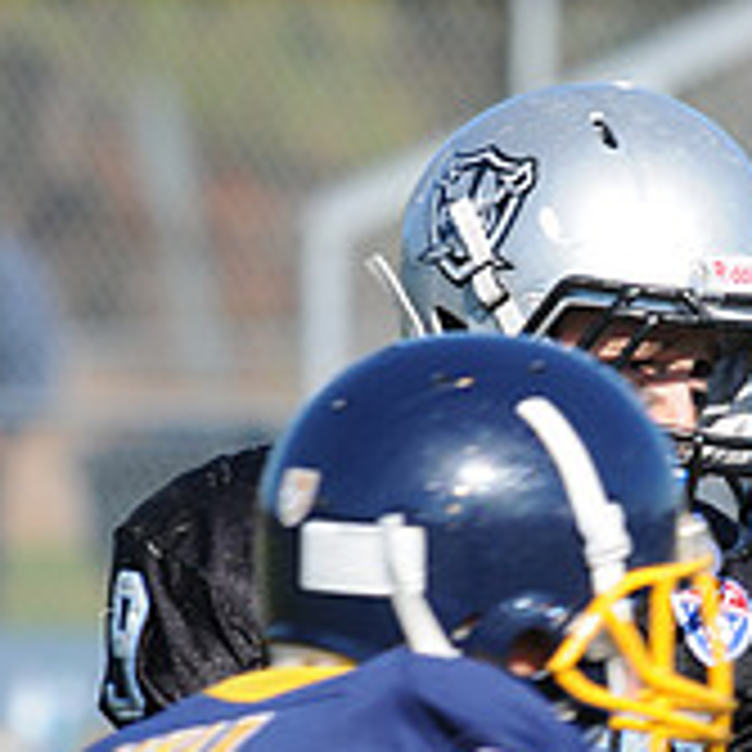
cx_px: 565
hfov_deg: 1.3
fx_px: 32615
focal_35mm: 1327
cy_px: 1292
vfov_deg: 1.3
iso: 200
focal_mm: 300
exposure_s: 1/500
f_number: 7.1
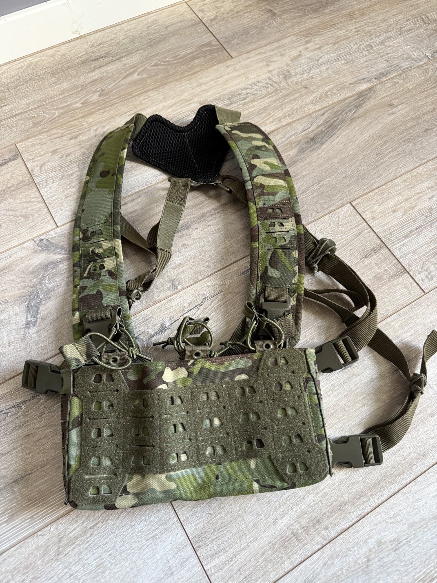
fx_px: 404
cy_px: 292
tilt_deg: -67.2
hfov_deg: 56.8
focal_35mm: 24
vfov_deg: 71.6
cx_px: 218
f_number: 1.78
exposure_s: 1/60
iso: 250
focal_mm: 6.76
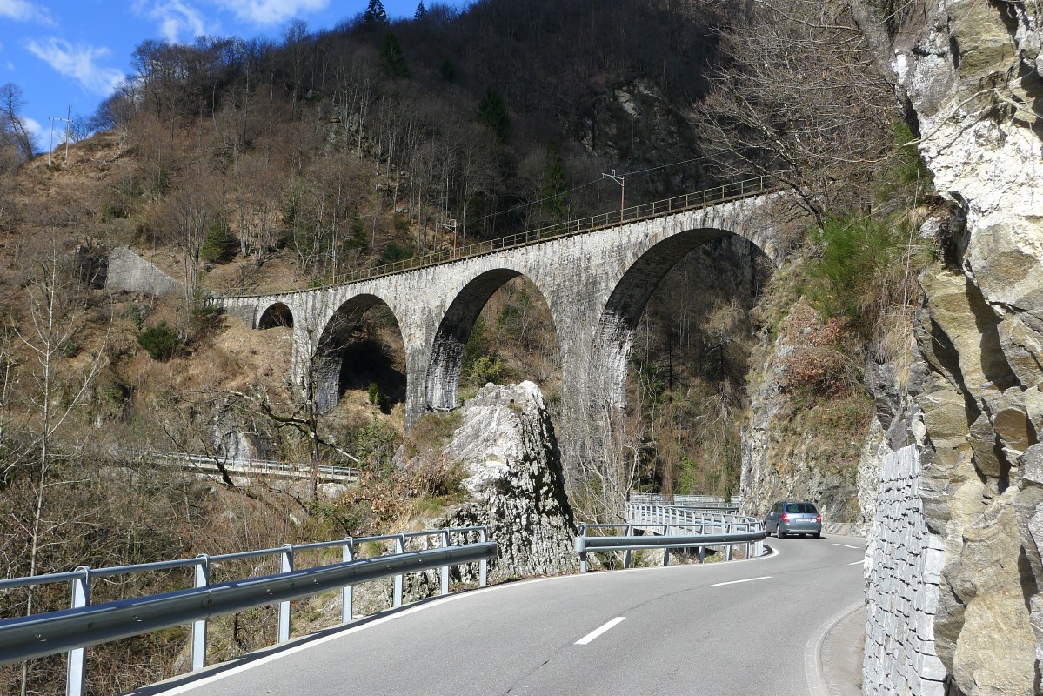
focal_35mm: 40
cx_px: 522
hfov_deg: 48.4
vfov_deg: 33.4
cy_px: 348
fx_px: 1159
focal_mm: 8.5
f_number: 4
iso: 80
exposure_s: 1/640
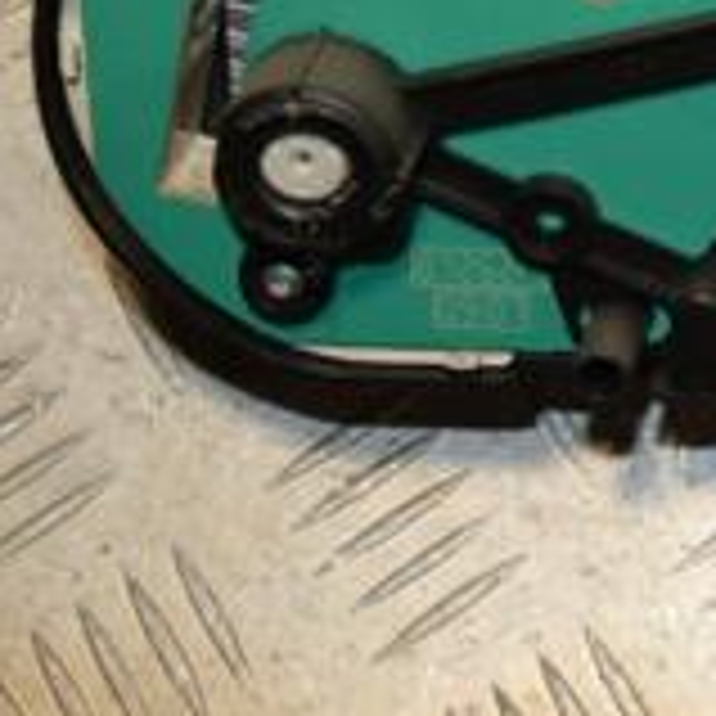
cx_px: 1202
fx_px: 3370
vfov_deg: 11.9
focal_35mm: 144
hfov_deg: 11.4
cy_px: -149
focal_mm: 30
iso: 800
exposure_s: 1/200
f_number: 6.3
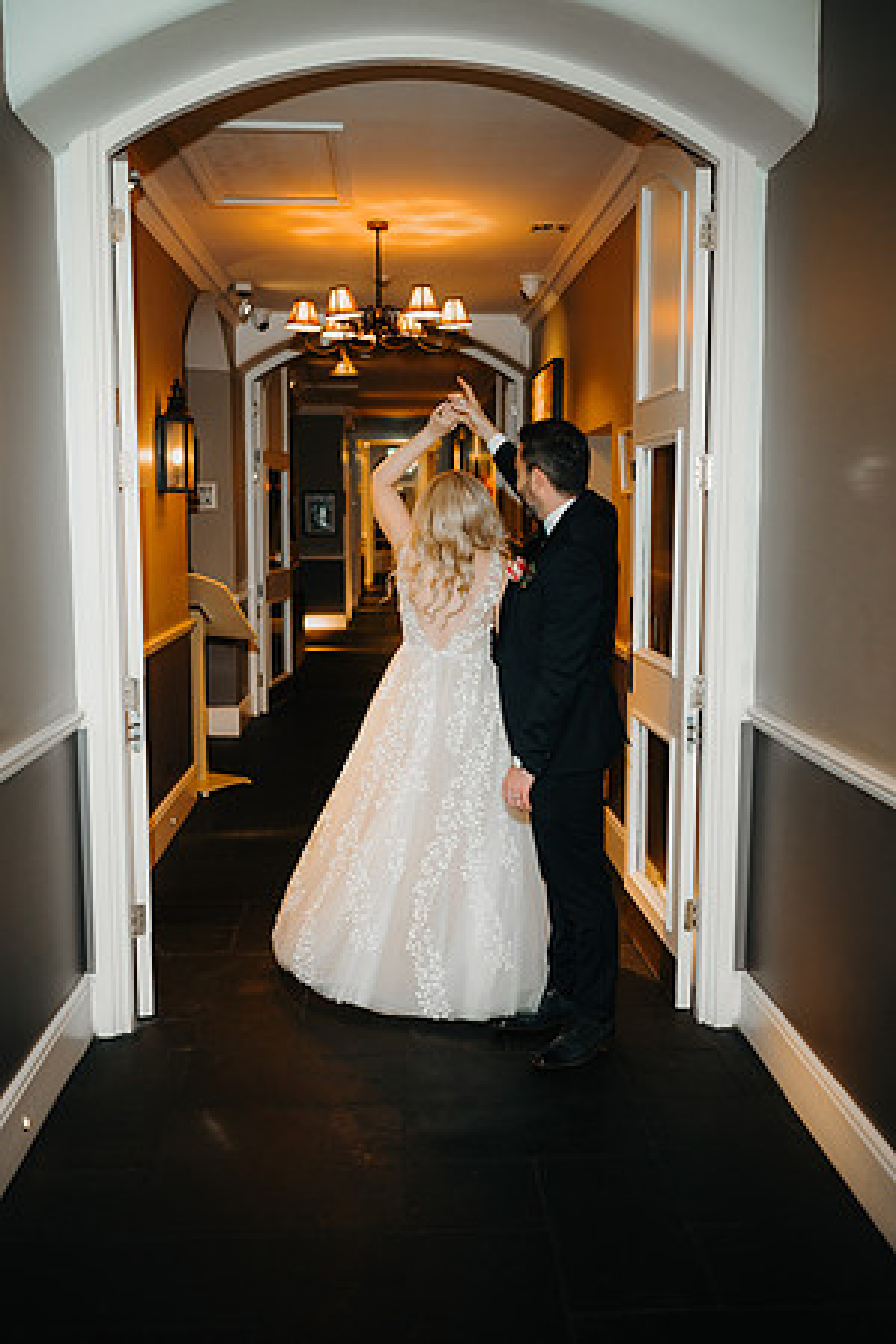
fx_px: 1307
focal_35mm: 35
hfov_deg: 37.9
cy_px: 672
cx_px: 448
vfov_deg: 54.4
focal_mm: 35
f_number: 2
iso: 400
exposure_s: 1/200
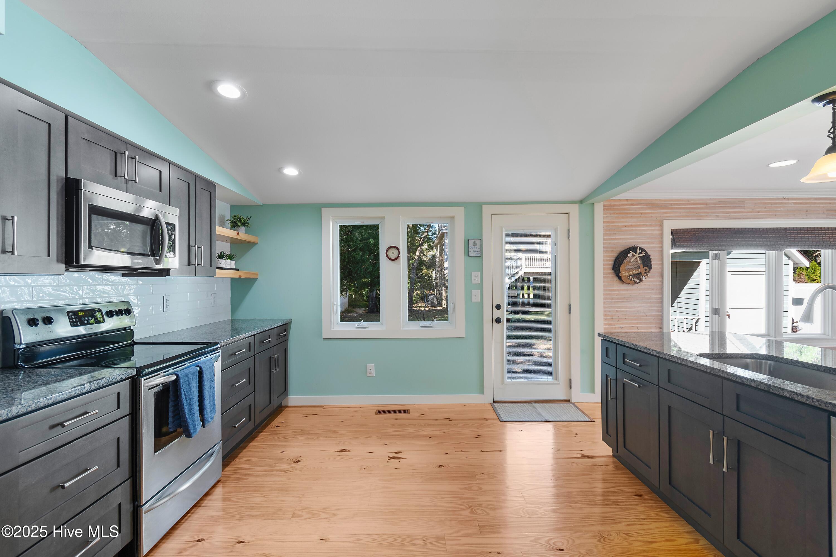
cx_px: 418
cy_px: 278
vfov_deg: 73.7
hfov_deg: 96.7
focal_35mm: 16
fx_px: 372
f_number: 4.8
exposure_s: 1/5
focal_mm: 11
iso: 100
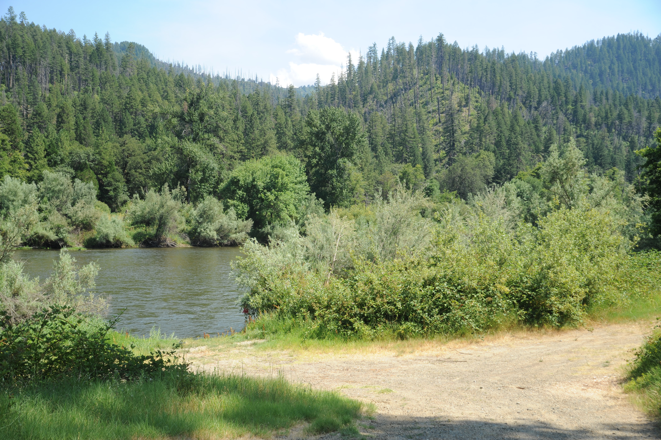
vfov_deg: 37.8
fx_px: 642
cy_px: 220
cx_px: 330
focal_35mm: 35
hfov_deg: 54.5
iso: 200
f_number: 7.1
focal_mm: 35
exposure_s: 1/320
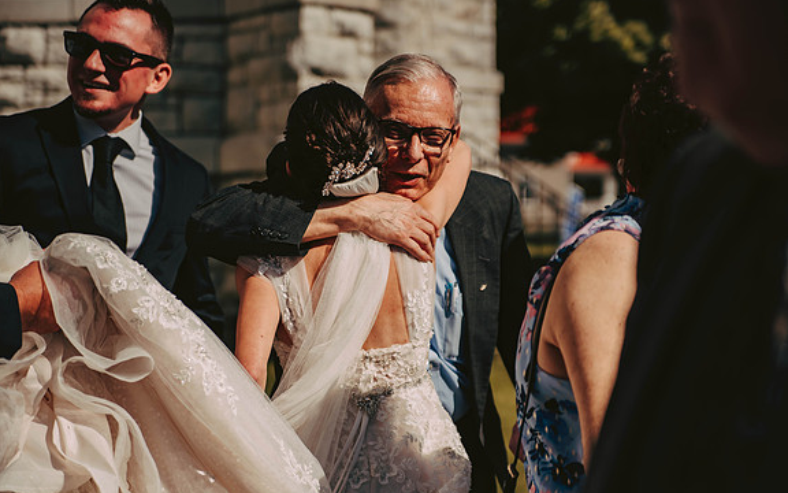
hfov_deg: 26.8
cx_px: 393
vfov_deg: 16.9
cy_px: 260
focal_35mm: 77
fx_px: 1654
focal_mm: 75
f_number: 2.8
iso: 200
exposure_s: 1/4000
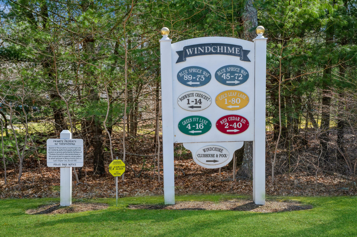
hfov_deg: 38.2
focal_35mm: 52
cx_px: 178
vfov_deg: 26.0
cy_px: 118
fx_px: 515
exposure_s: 1/200
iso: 200
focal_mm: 52
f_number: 7.1
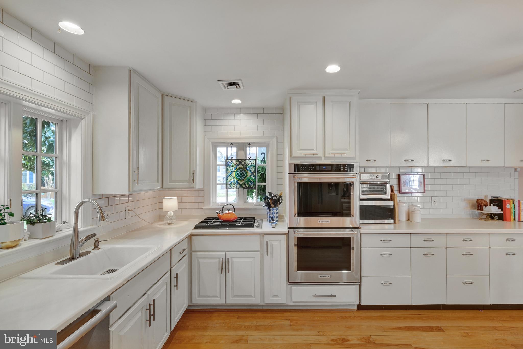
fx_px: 218
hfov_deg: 100.4
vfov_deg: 77.3
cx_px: 262
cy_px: 174
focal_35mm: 15
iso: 400
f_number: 8
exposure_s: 1/20
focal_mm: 10
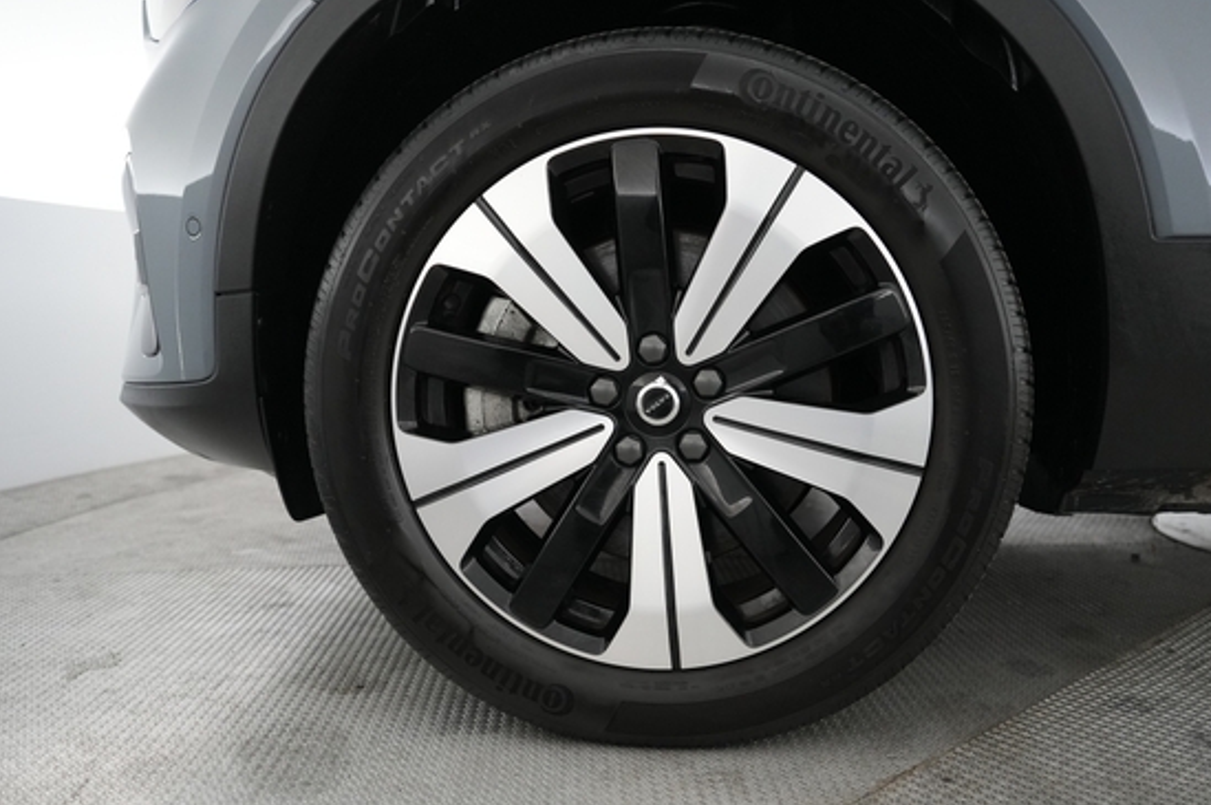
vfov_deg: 46.3
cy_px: 423
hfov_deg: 65.4
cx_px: 657
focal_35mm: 28
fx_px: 941
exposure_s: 1/160
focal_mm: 24
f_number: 2.8
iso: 4000
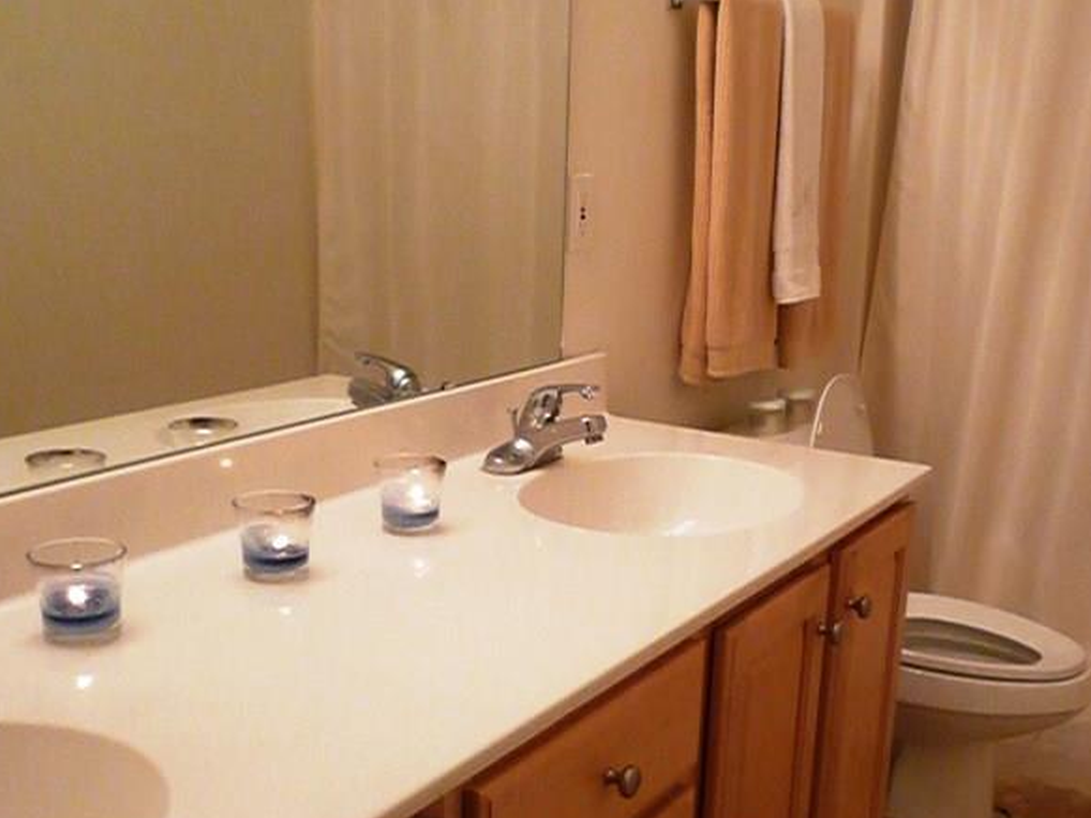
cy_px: 567
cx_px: 609
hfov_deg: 42.9
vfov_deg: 32.5
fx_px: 1386
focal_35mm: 44
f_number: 2.8
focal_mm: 4.4
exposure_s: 1/160
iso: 500
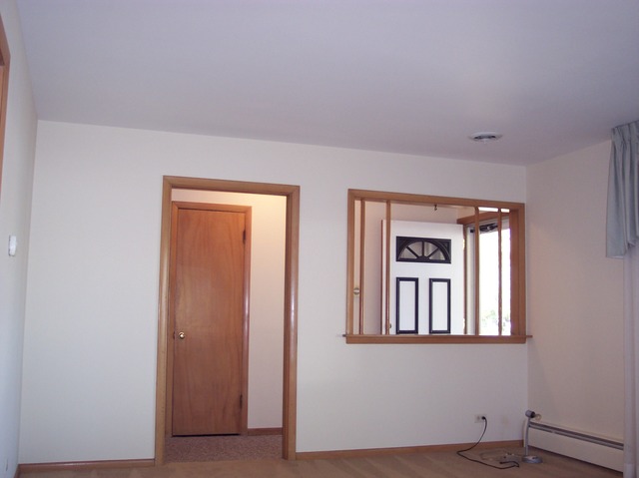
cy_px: 239
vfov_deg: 37.7
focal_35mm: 38
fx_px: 701
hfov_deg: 49.0
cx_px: 320
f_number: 2.8
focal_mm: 8
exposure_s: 1/30
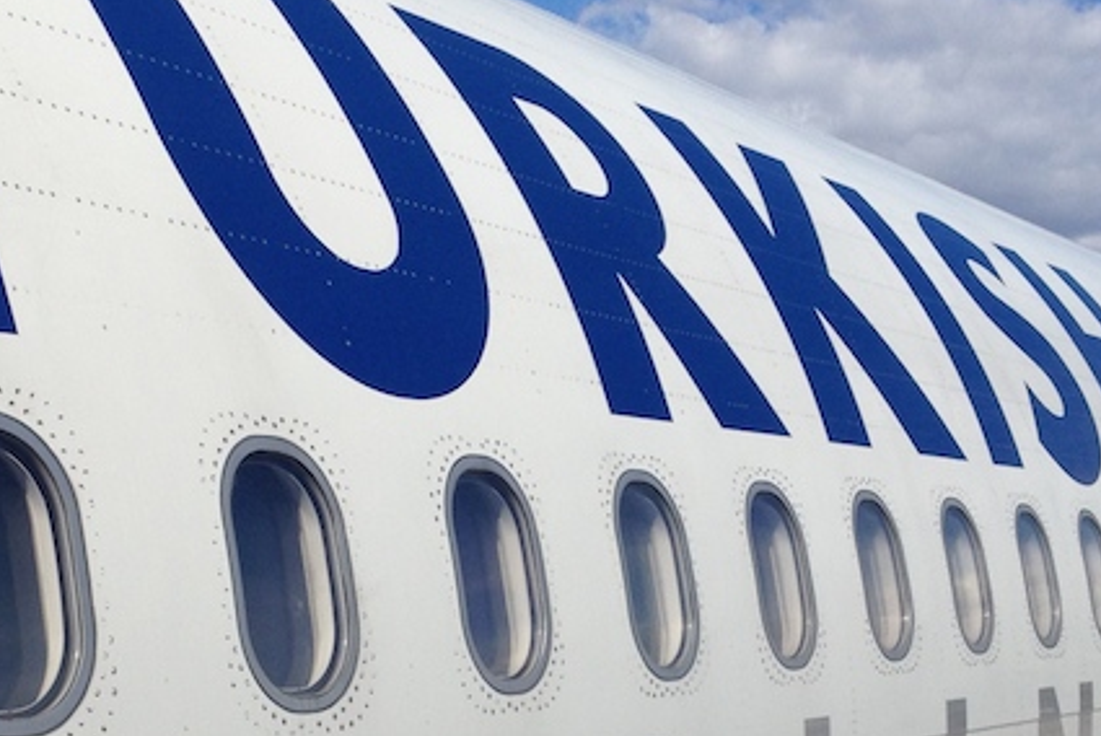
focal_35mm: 77
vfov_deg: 17.6
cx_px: 443
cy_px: 564
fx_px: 2356
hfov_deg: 26.2
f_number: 2.4
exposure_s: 1/3690
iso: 50
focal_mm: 4.28
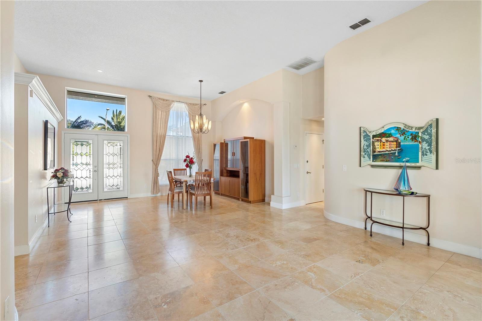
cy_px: 160
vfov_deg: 73.7
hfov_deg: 96.7
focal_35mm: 16
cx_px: 241
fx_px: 214
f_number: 8
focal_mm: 16
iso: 800
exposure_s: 1/15
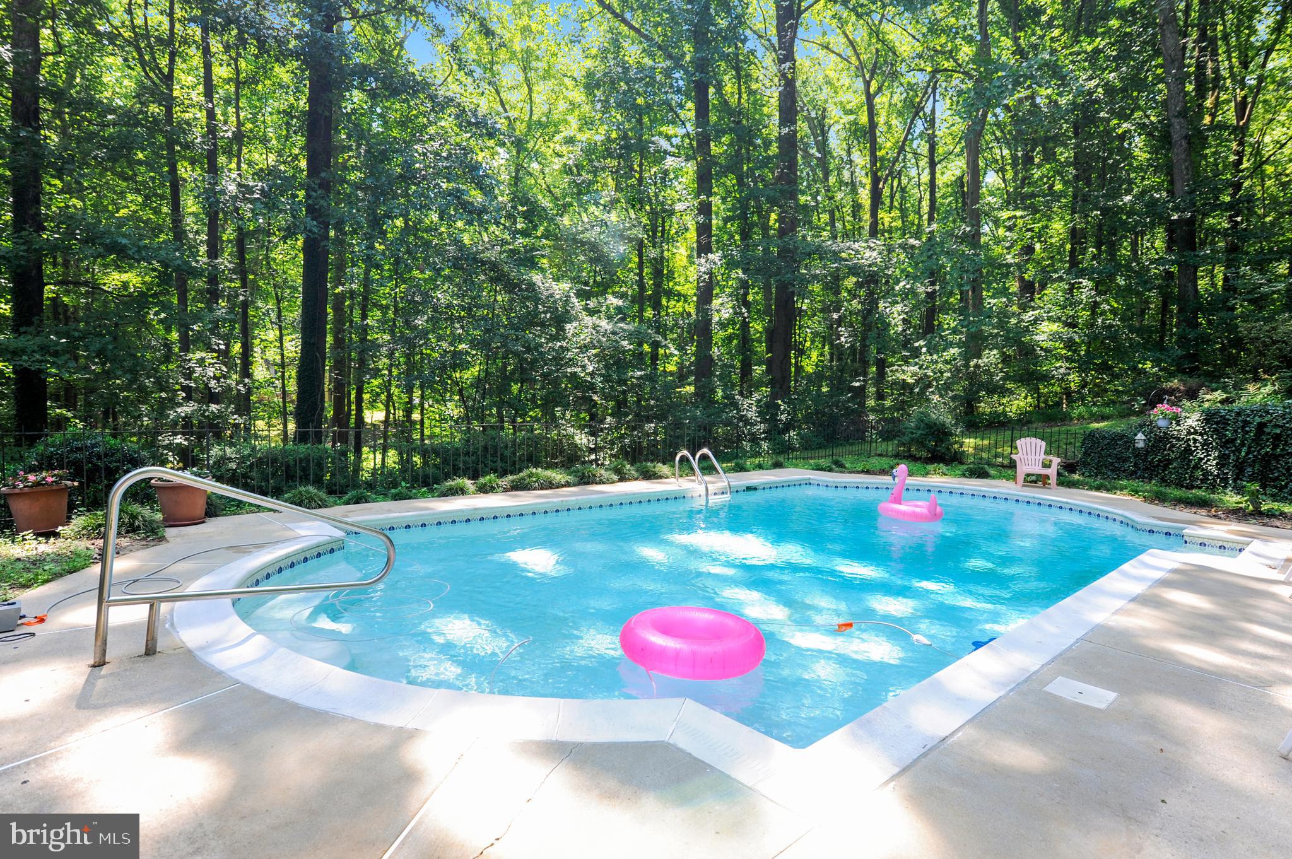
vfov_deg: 70.3
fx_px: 610
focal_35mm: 17
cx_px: 646
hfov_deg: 93.3
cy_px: 430
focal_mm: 17
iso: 200
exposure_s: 1/125
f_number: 5.6
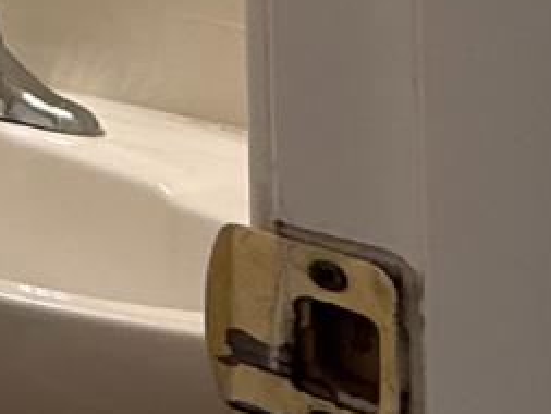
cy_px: -300
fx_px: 1322
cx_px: -954
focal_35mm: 83
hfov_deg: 12.9
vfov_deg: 15.6
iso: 100
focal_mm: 2.22
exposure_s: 1/120
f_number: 2.2
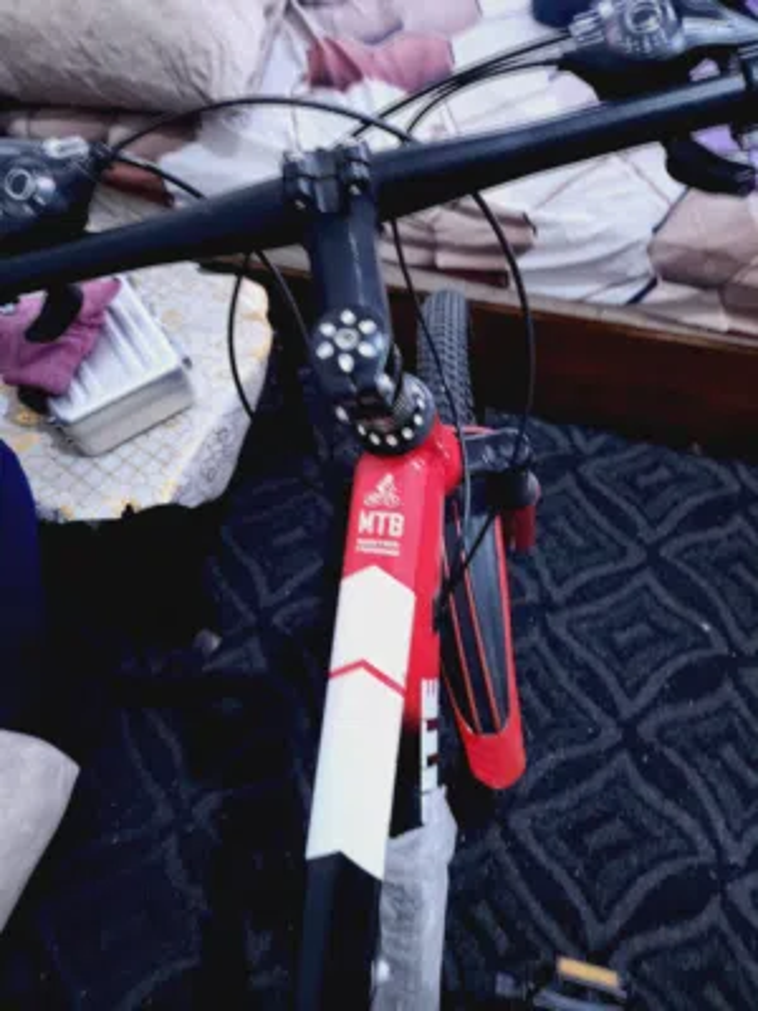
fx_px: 672
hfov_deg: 58.9
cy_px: 506
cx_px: 379
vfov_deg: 73.9
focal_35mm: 23
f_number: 1.8
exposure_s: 1/33
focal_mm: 5.4
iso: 640
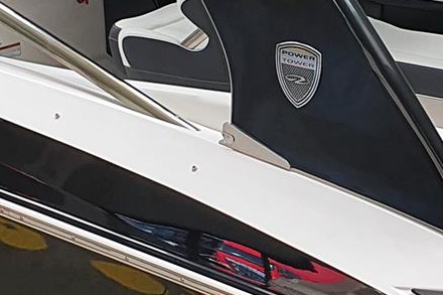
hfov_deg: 16.1
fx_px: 1550
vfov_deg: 10.9
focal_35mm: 126
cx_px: 388
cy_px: 139
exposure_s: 1/151
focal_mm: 4.32
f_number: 2.4
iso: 50
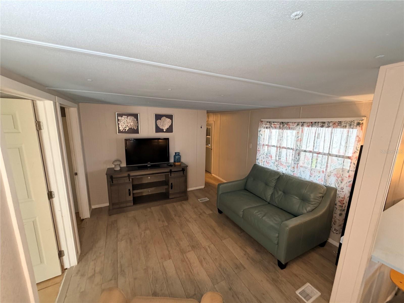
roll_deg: -0.9
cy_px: 152
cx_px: 202
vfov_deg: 85.7
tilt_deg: -9.4
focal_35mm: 14
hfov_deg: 102.1
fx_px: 163
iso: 250
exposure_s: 1/60
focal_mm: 2.22
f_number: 2.2
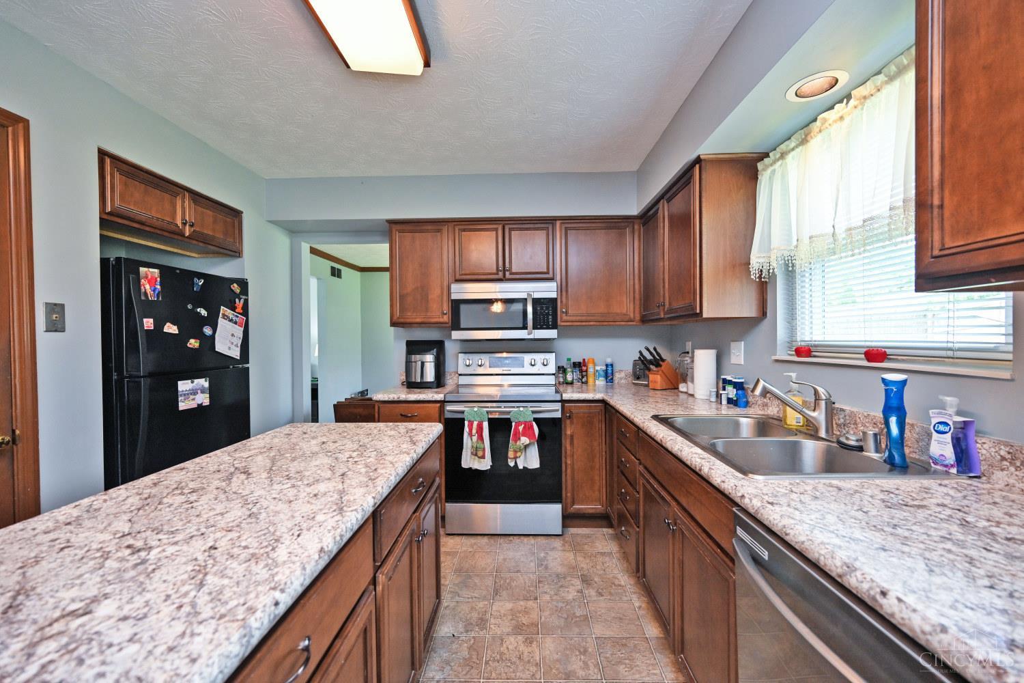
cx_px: 512
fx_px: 398
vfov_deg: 81.2
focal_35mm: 14
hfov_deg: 104.3
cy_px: 342
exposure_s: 1/60
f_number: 4
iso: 320
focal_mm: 14
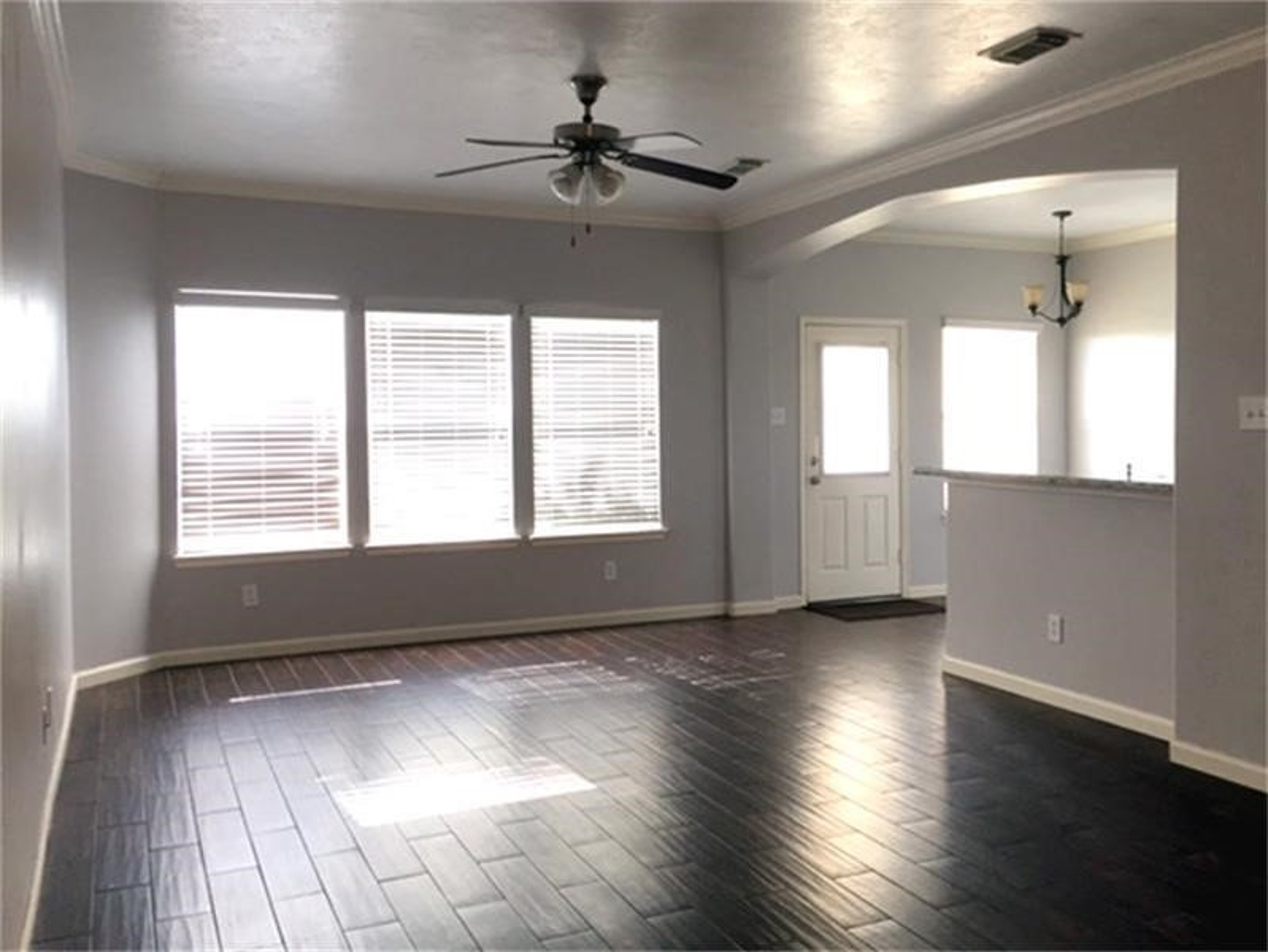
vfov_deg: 48.3
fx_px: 1063
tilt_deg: -0.7
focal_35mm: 29
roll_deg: -0.4
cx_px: 634
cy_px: 476
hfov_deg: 61.6
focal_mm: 4.15
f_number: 2.2
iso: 50
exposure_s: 1/30
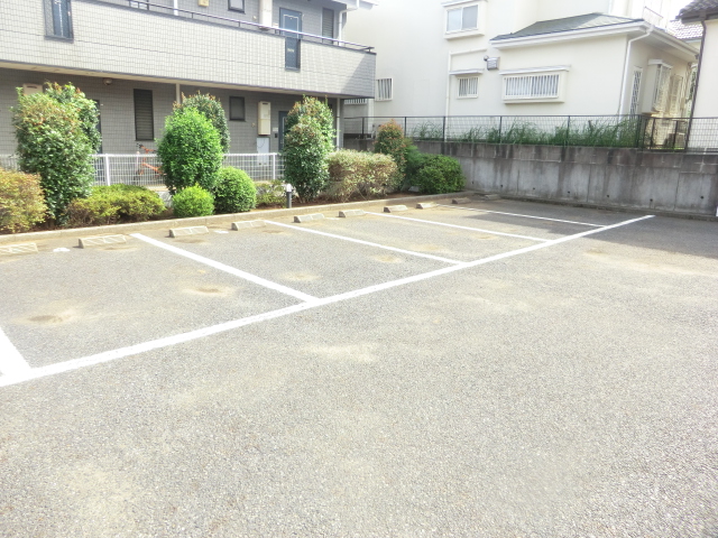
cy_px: 269
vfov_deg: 56.8
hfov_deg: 71.6
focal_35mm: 24
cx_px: 359
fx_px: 498
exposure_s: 1/160
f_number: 3.2
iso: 80
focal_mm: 4.3
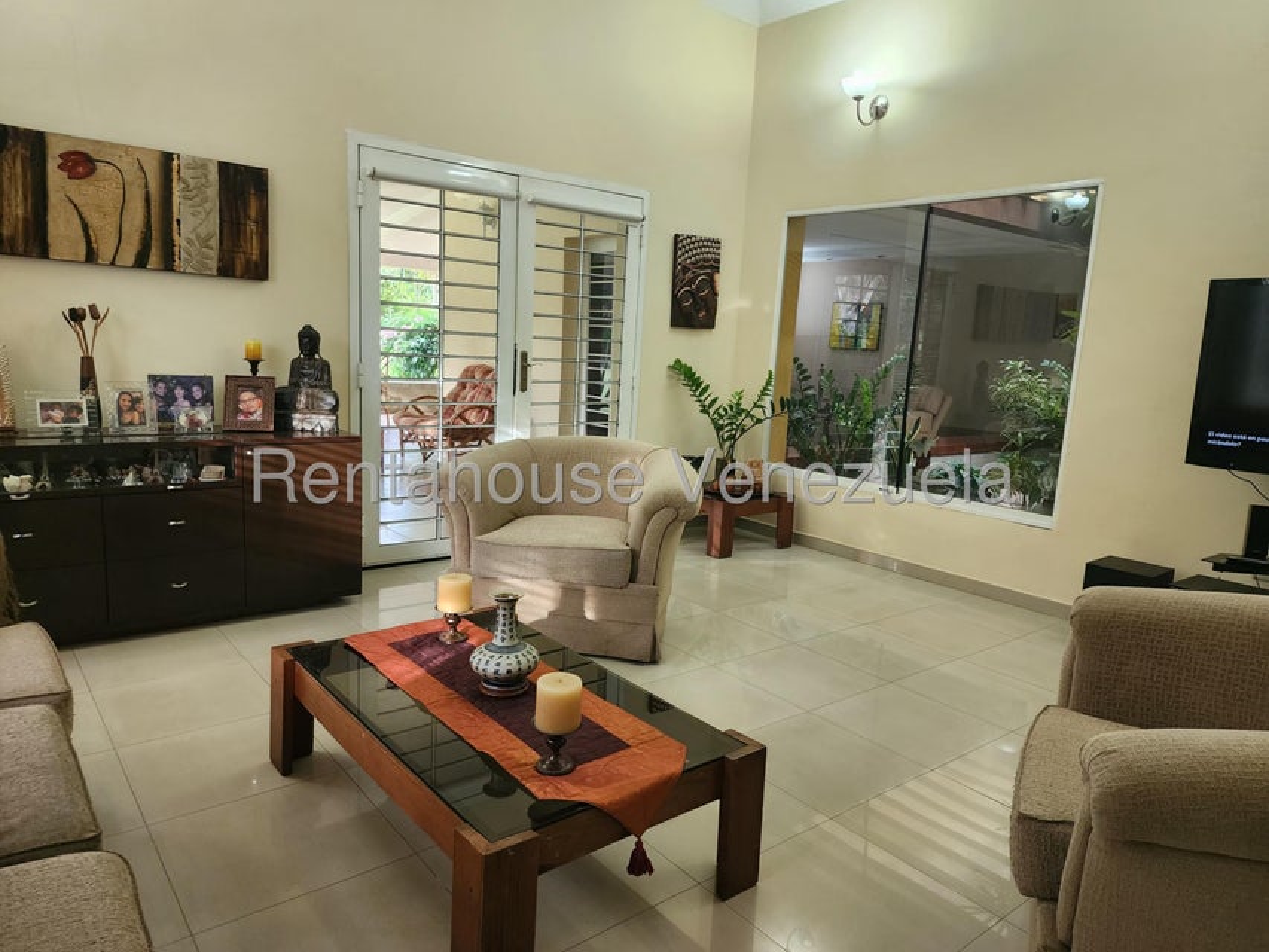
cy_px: 476
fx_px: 843
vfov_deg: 58.9
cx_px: 634
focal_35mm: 23
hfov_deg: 73.9
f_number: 1.8
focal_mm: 6.4
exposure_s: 1/51
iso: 250
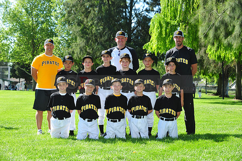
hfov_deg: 25.4
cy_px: 80
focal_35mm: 80
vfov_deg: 17.0
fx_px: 537
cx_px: 121
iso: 200
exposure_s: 1/160
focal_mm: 80
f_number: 8
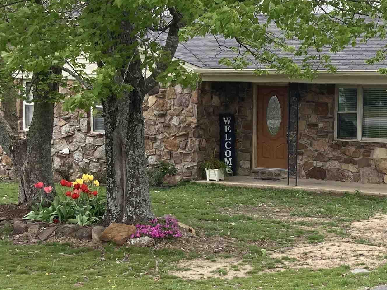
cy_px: 158
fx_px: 727
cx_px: 341
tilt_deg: -3.5
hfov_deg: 28.8
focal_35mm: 65
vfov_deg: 22.6
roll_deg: -1.6
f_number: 1.8
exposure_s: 1/600
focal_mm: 3.99
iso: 20
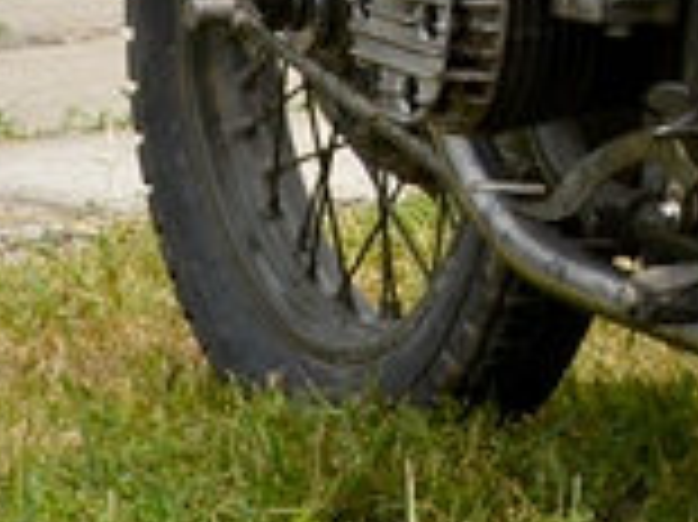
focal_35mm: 582
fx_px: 11726
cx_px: 1691
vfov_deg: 2.5
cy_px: -932
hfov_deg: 3.4
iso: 100
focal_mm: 52
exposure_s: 1/320
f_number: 9
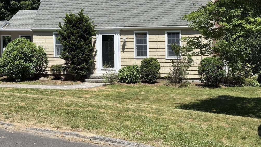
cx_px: 129
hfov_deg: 39.2
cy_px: 56
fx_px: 367
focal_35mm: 53
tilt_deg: -3.5
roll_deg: +0.7
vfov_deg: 22.6
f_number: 1.78
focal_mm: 6.76
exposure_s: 1/4329
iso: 64
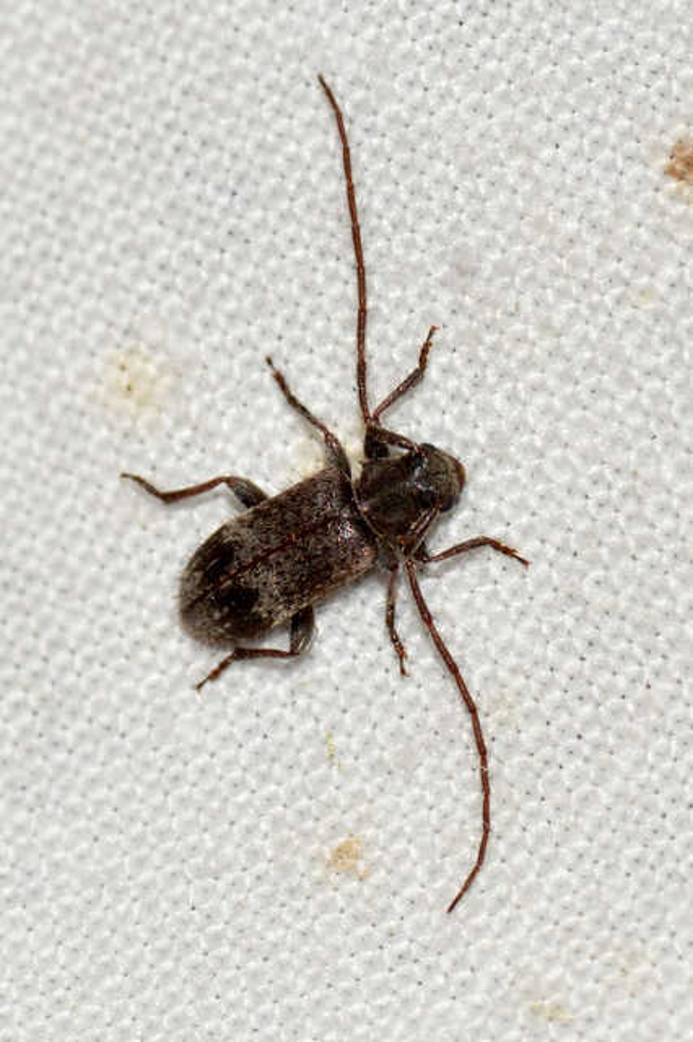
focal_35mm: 150
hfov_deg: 9.1
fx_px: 4336
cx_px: 346
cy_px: 521
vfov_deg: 13.7
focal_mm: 100
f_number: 18
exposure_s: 1/200
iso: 100
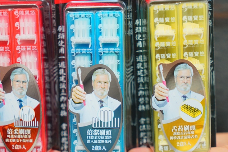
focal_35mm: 82
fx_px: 519
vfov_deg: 16.7
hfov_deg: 24.7
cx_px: 97
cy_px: 80
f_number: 4
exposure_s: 1/15
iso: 800
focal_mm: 65
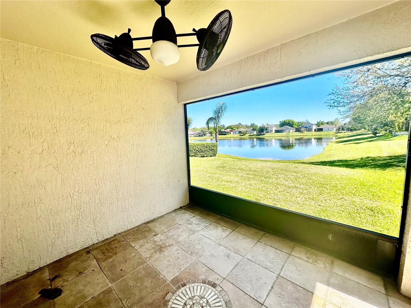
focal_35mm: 14
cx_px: 206
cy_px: 154
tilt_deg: -6.9
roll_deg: +1.5
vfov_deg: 85.7
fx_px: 166
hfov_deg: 102.1
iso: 40
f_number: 2.2
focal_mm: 2.22
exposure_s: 1/647
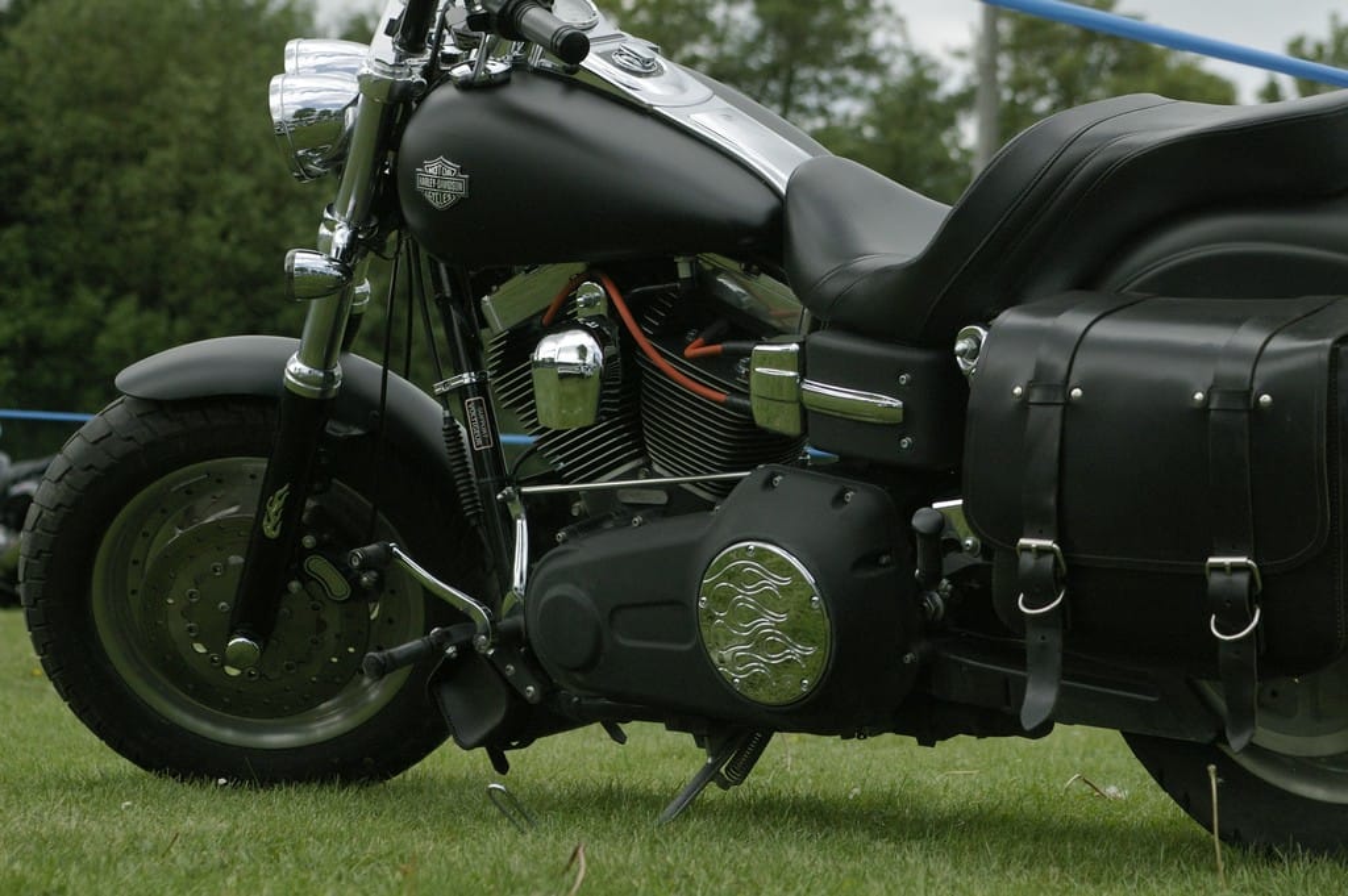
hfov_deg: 19.5
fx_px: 3928
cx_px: 674
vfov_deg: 13.0
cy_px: 448
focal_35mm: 105
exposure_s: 1/2000
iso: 800
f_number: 5
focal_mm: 70
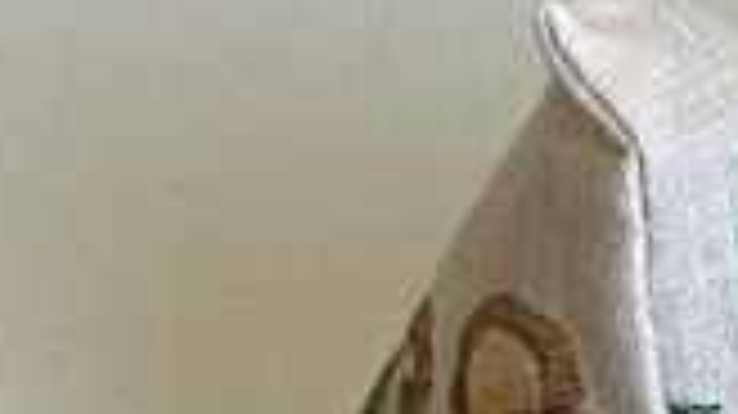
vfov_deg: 4.7
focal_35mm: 247
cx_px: 1732
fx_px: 4830
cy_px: 1323
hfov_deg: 8.1
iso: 20
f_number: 1.8
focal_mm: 3
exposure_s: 1/100
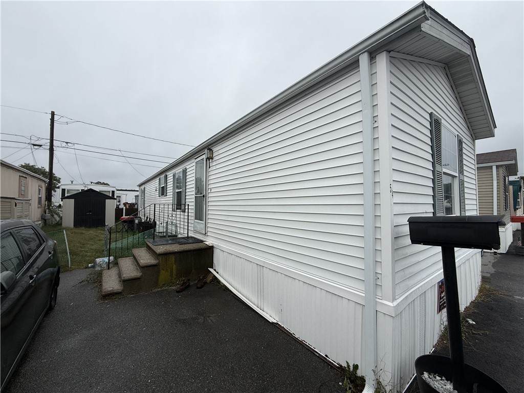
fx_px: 212
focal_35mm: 14
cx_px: 262
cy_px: 196
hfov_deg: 102.1
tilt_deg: +3.2
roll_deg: -0.6
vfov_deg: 85.7
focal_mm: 2.22
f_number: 2.2
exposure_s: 1/1901
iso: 50
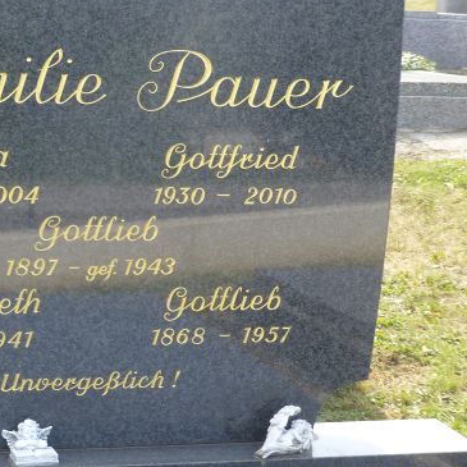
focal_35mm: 91
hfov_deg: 18.8
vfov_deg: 19.1
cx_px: 46
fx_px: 1389
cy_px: 230
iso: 100
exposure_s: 1/125
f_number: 4.2
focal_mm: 8.5
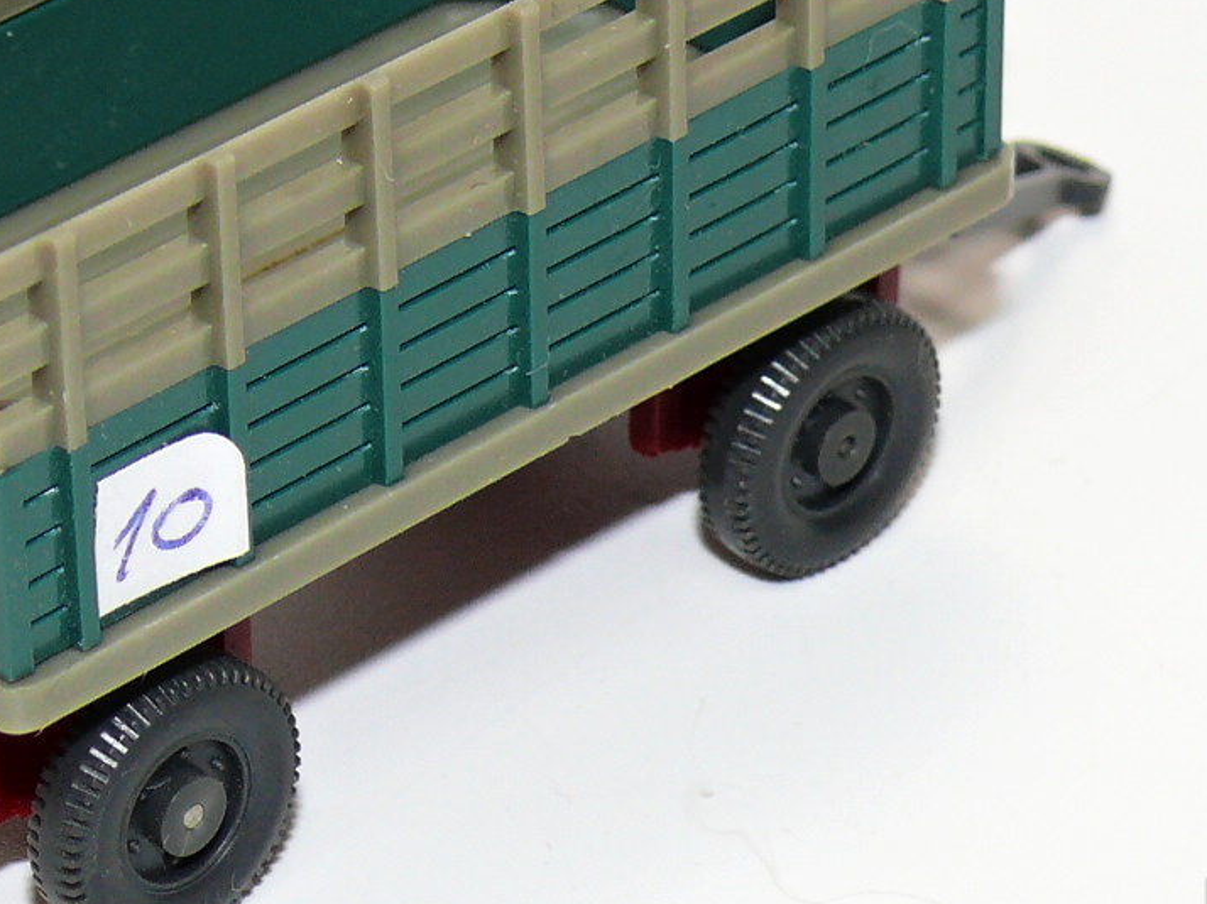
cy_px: 123
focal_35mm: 213
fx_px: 7424
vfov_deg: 7.0
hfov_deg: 9.3
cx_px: 289
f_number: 4
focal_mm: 12.9
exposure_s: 1/30
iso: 100
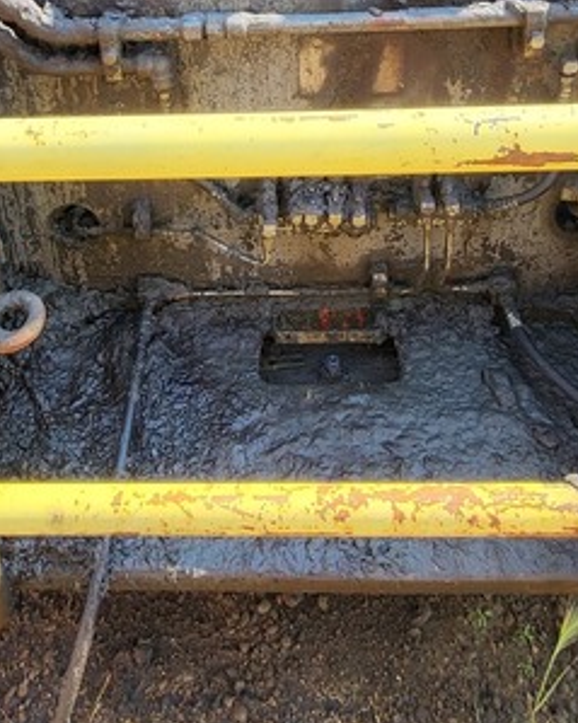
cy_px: 22
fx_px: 727
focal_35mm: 34
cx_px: 261
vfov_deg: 45.7
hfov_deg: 43.3
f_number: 2.2
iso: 32
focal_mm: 1.74
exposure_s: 1/172
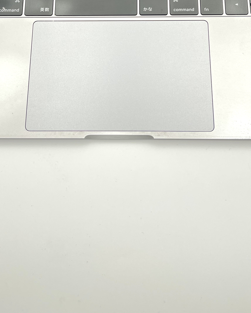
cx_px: 121
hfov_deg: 32.7
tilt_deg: -72.3
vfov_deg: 37.5
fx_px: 427
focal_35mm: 46
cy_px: 28
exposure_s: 1/100
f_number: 1.6
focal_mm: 5.1
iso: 50
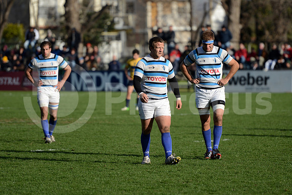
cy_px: 98
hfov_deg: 10.5
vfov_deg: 7.0
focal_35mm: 195
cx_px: 146
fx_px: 1582
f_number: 2.8
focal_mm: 195
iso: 250
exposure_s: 1/2500
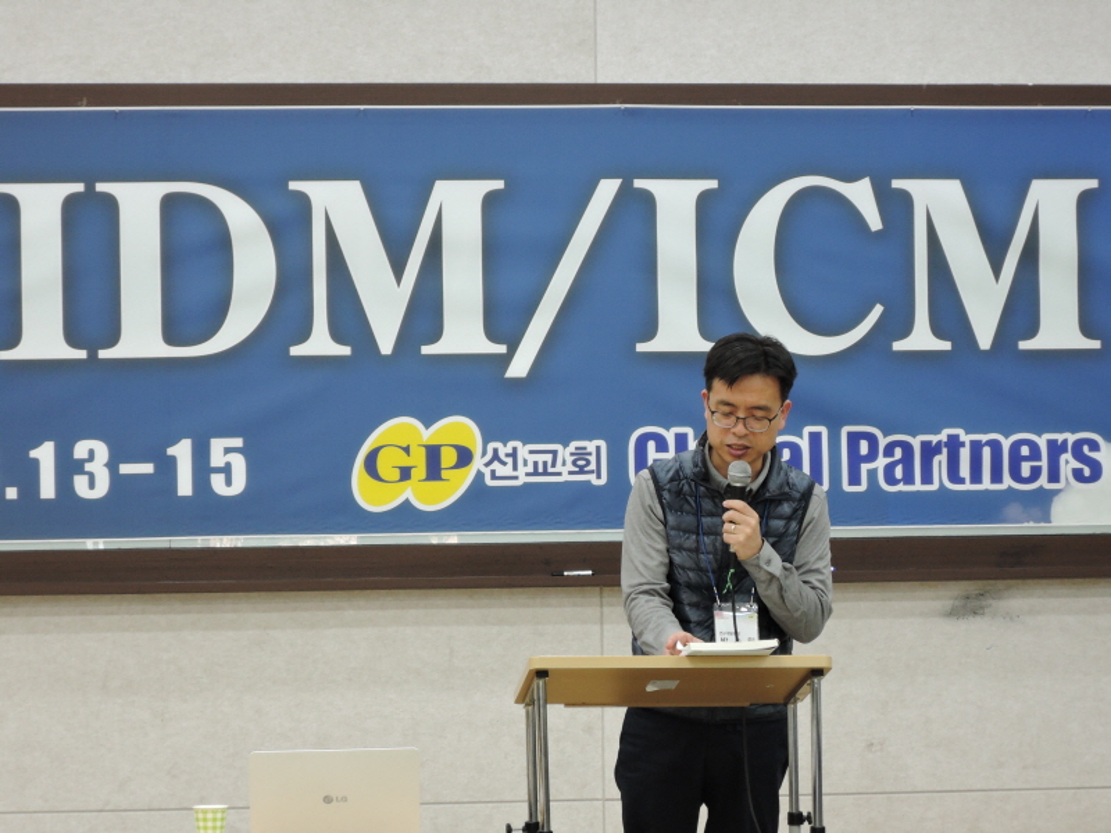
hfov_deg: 18.7
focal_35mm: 105
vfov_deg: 14.1
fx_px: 3370
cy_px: 416
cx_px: 556
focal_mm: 22.4
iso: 400
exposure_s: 1/20
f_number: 5.2
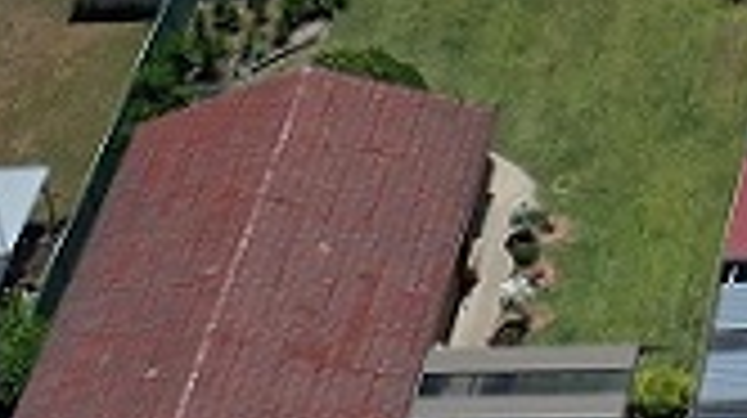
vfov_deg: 6.1
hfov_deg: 11.0
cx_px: 1544
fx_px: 3503
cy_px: -1034
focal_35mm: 177
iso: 100
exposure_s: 1/800
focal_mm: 10.26
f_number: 6.3
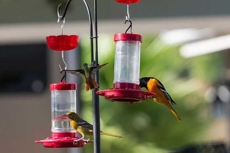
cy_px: -1
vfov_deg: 2.0
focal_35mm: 704
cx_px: 72
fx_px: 4493
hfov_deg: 2.9
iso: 3200
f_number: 6.3
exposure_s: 1/4000
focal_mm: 290
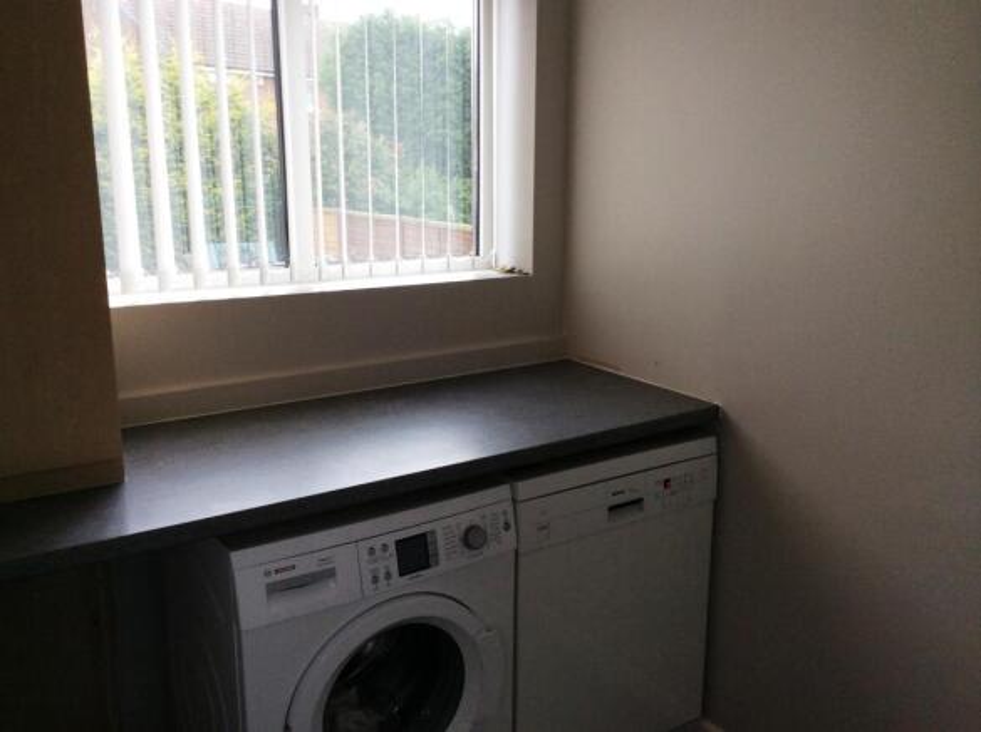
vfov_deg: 42.8
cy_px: 366
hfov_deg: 55.4
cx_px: 490
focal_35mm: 33
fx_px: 934
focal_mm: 3.3
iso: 40
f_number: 2.4
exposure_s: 1/60
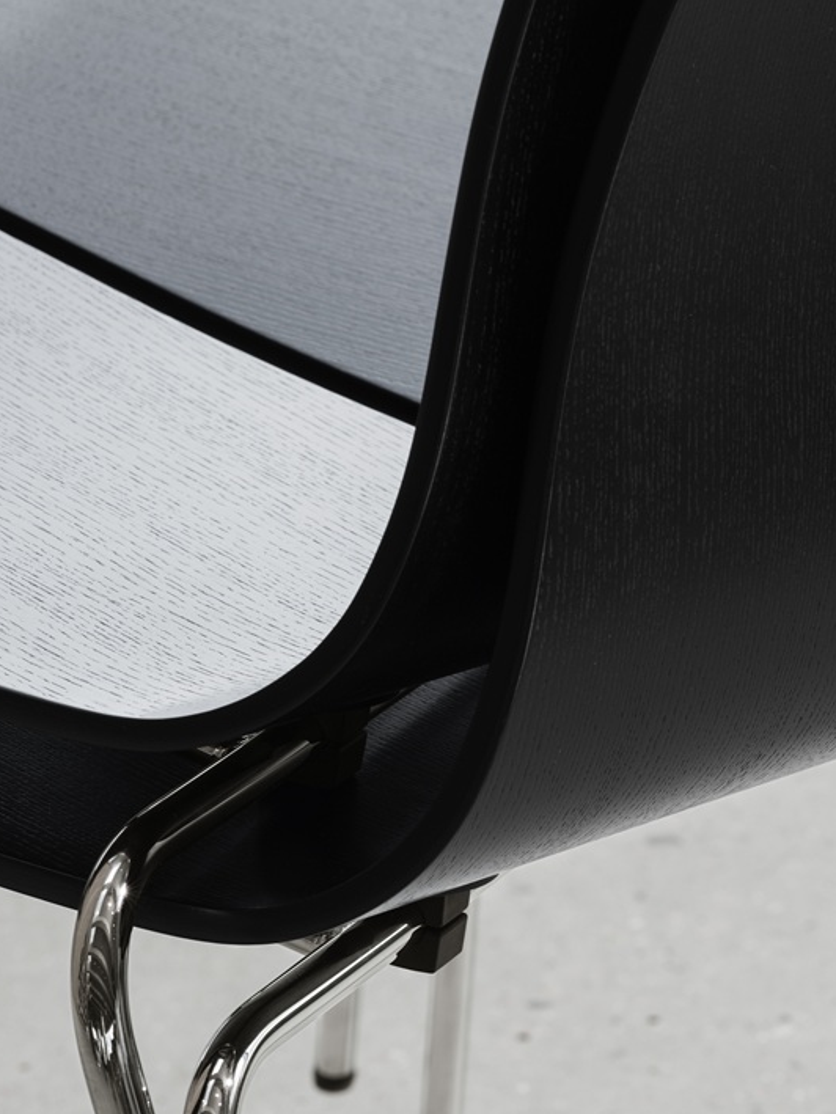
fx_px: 5923
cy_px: 171
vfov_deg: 10.7
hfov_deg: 8.1
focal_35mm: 184
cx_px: 661
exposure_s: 1/30
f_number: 11
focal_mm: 110
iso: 400
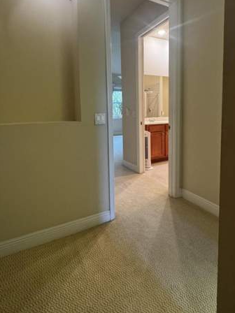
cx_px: 121
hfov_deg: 66.0
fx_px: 181
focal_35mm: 20
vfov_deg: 80.9
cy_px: 126
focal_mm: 2.22
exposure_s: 1/60
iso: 250
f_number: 2.2
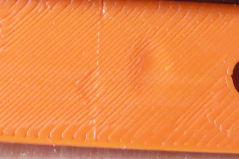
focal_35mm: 86
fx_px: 571
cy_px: -75
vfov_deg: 14.8
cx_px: 75
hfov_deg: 23.5
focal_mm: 4.6
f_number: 2.8
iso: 200
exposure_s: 1/15
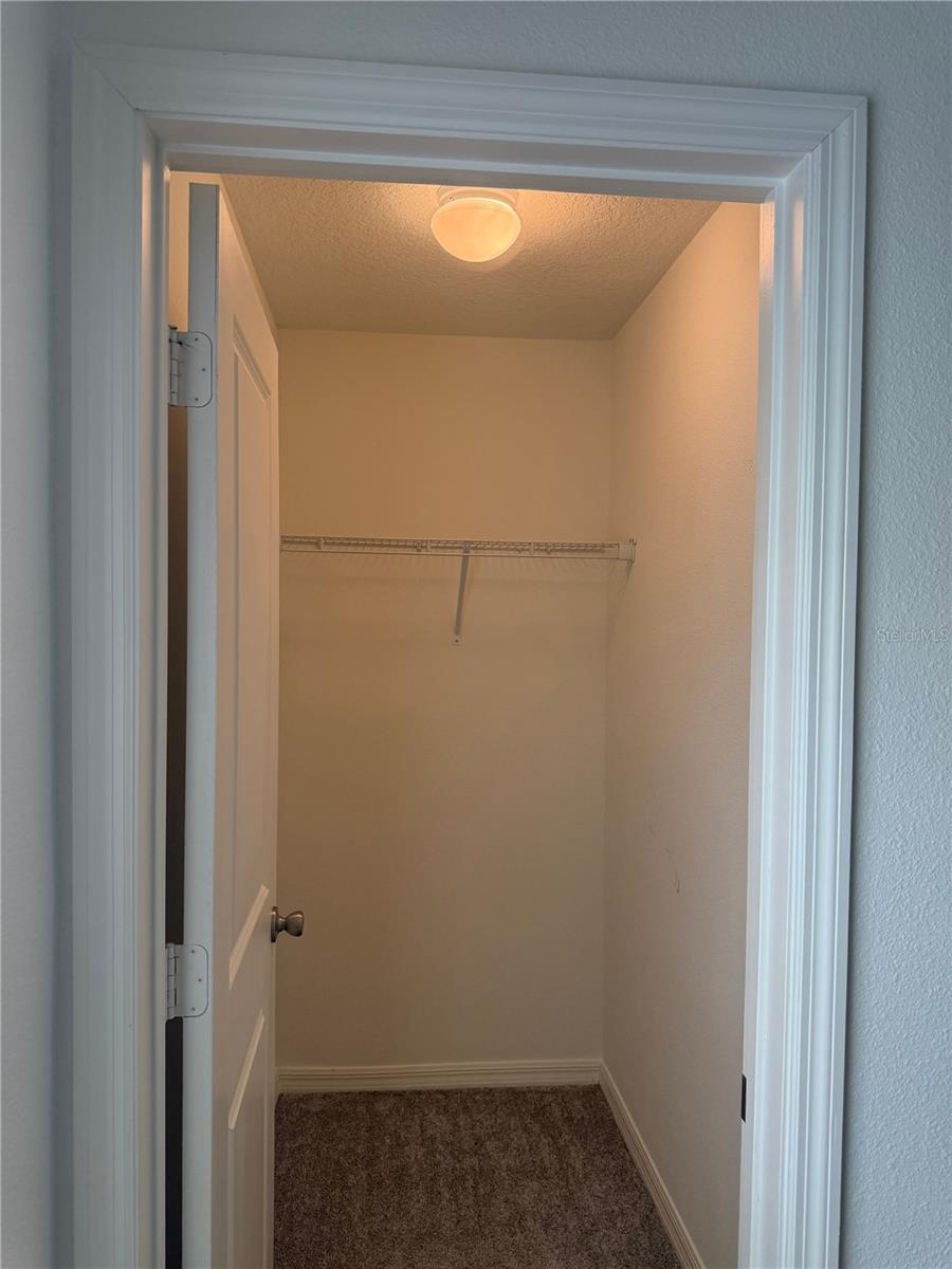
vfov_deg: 71.6
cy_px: 634
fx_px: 880
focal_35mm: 24
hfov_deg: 56.8
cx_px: 476
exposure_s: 1/226
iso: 160
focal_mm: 6.76
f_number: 1.78
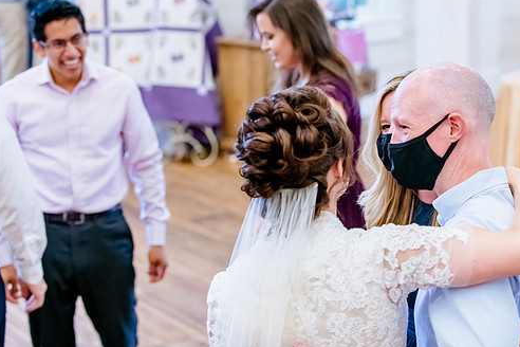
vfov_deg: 15.3
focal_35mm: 89
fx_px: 1285
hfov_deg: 22.8
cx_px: 301
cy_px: 134
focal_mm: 70
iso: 3200
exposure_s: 1/500
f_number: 3.2
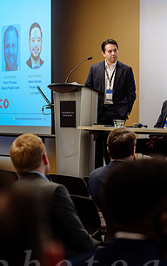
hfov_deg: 9.0
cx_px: 139
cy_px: 156
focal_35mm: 145
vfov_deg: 14.4
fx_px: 1055
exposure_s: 1/160
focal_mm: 70
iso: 1000
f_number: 2.8
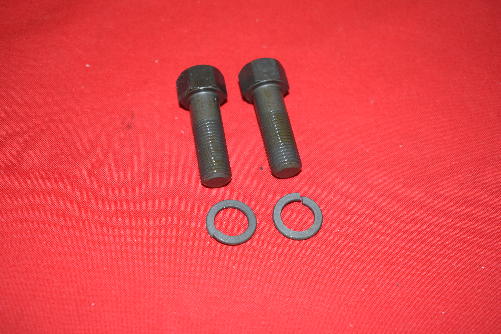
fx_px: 731
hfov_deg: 37.8
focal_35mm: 52
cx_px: 250
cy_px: 167
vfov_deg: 25.8
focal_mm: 35
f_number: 5
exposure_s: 1/200
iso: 1250
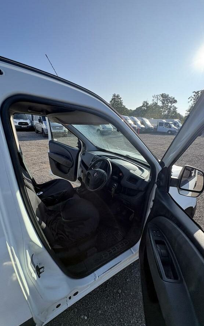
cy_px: 164
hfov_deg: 74.6
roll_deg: +2.4
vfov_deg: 101.5
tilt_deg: -16.1
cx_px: 112
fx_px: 133
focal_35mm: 15
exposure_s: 1/556
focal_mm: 2.22
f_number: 2.2
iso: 50
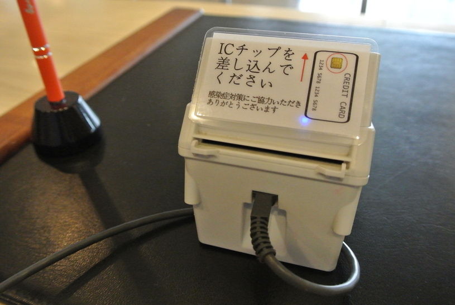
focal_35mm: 31
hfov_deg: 60.2
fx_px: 392
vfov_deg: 42.5
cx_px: 228
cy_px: 152
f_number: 3.8
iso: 2500
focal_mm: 11.8
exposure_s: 1/125
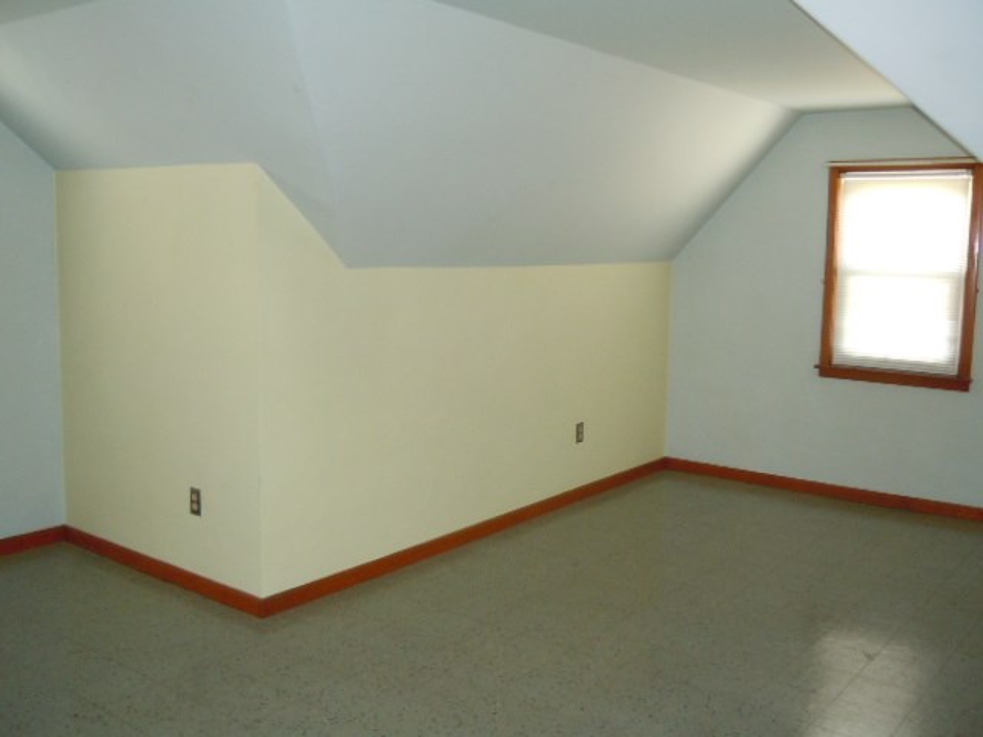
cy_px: 368
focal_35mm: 34
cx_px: 492
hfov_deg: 54.0
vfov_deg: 41.8
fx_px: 966
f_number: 3.6
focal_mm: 6.2
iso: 400
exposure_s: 1/30
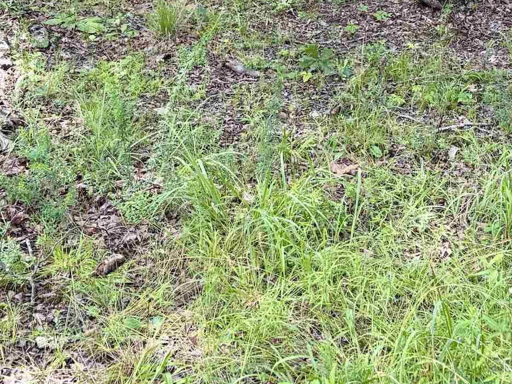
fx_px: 1050
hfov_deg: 27.4
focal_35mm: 71
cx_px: 263
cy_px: -118
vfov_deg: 19.1
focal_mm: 5.96
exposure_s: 1/141
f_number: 1.6
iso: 32
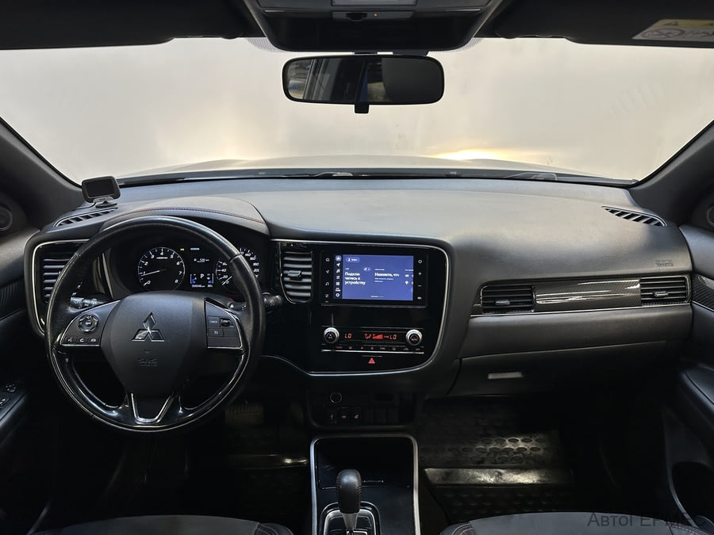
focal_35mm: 24
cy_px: 268
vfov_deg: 56.8
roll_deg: +0.1
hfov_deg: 71.6
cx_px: 357
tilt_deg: -23.2
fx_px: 495
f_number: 1.78
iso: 200
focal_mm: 6.86
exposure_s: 1/63
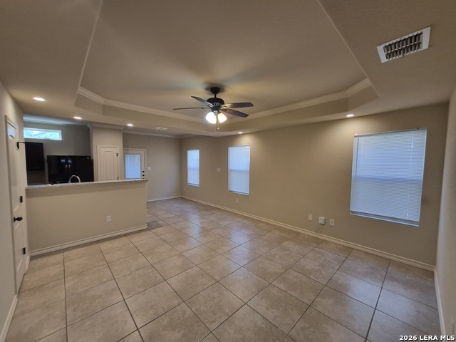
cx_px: 228
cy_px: 171
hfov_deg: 106.2
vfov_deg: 89.9
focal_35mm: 13
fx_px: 171
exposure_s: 1/60
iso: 160
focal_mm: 1.74
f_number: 2.2
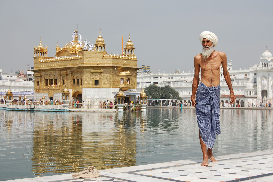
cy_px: 91
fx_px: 477
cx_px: 136
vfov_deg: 21.5
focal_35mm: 63
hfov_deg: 31.9
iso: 200
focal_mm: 42
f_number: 10
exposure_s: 1/400
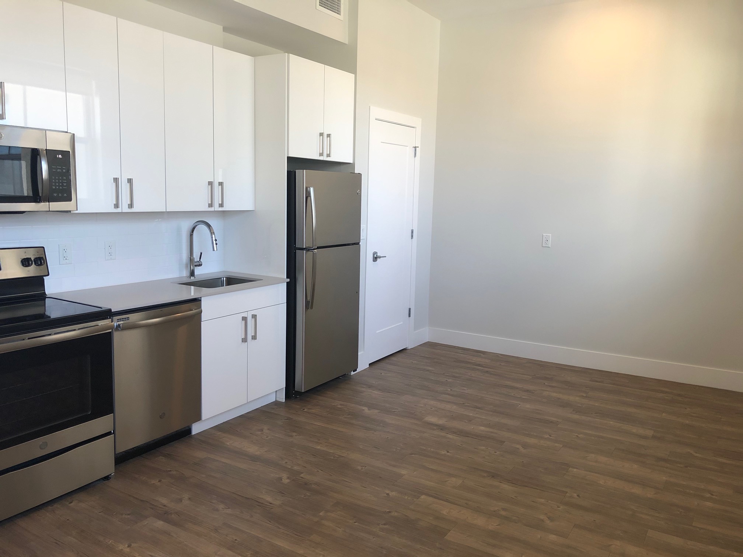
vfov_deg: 49.7
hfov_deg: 63.4
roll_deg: -1.7
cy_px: 278
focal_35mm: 28
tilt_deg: -9.1
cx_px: 372
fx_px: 601
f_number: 1.8
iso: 25
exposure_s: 1/30
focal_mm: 3.99
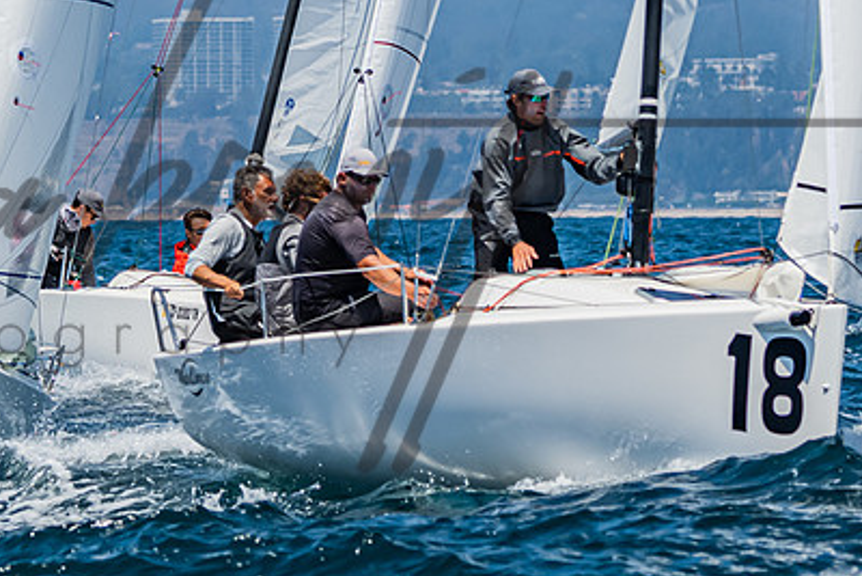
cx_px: -78
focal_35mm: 518
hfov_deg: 4.0
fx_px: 12407
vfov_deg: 2.7
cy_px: -68
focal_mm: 180
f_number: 6.3
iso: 400
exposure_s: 1/2500
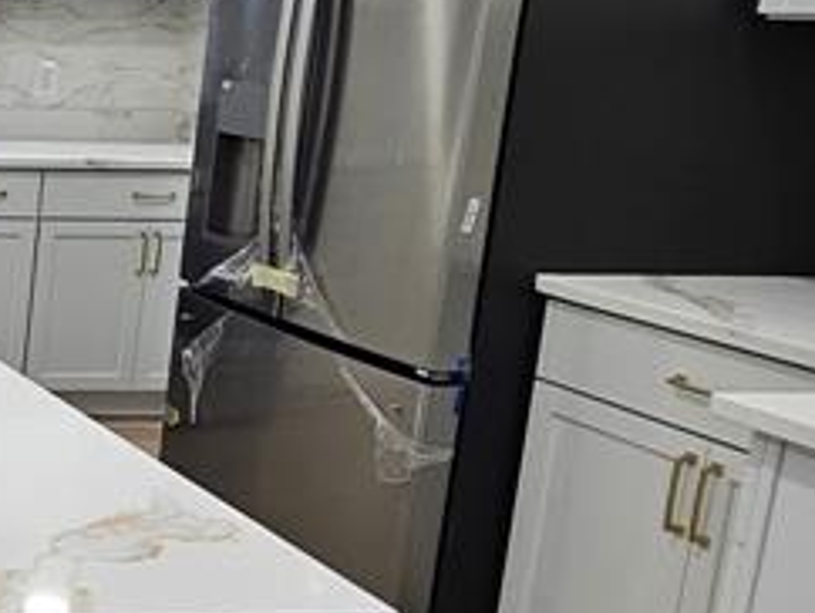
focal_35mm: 55
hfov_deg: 24.7
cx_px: -478
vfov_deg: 26.6
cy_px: 246
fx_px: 1296
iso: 100
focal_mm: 2.2
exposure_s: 1/60
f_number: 2.2
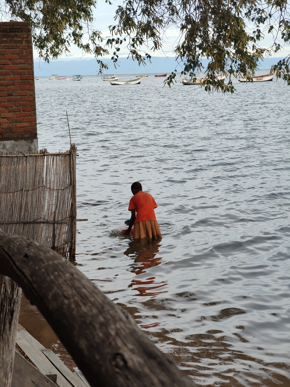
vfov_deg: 27.8
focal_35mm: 70
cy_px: 194
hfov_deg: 21.0
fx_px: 782
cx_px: 145
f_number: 2.55
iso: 116
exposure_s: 1/60
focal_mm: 13.3
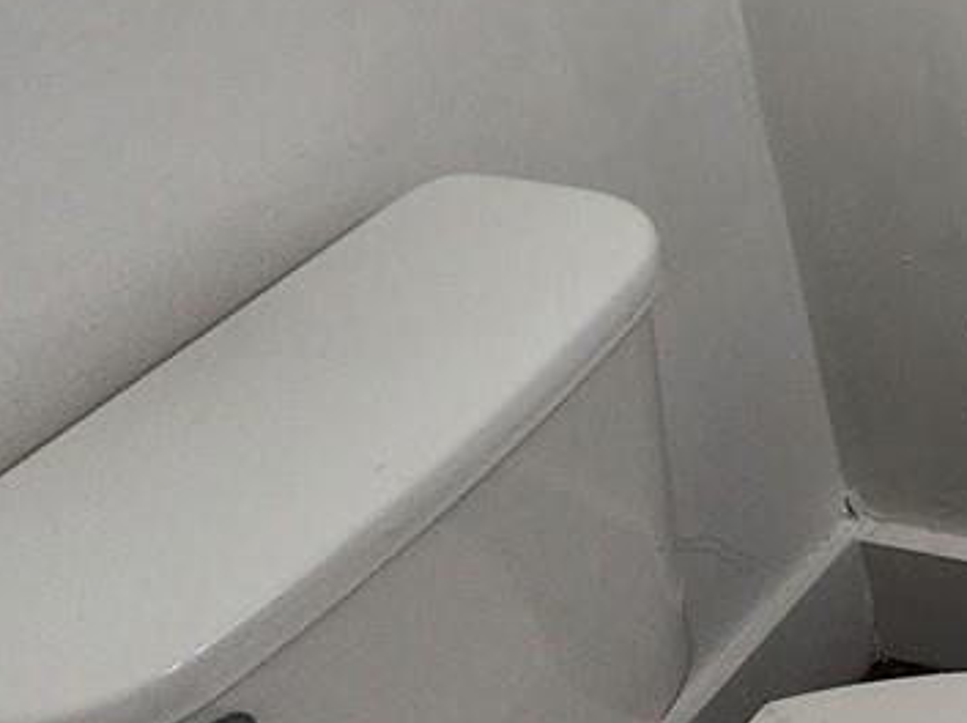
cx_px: 1882
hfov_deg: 19.8
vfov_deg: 19.8
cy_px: -496
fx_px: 1646
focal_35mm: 59
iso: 100
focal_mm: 2.2
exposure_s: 1/60
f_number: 2.2
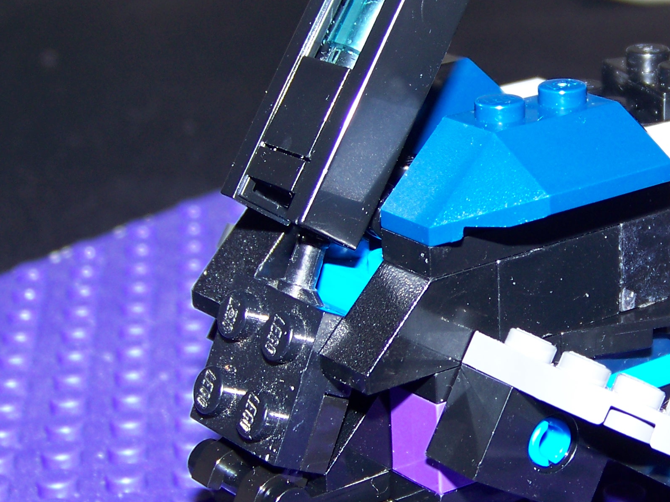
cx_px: 555
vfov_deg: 14.0
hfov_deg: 18.3
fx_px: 2051
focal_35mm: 106
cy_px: 251
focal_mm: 9.36
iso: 64
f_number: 3.2
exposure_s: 1/30
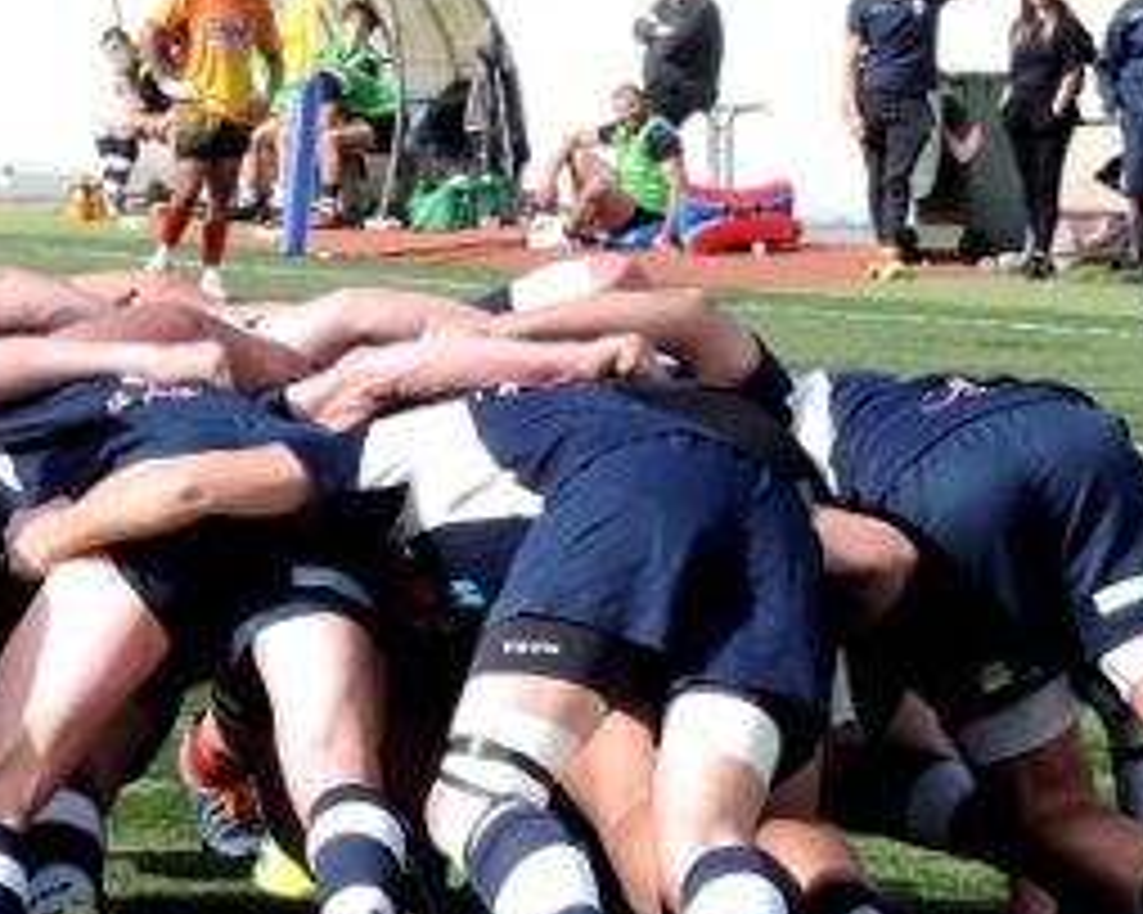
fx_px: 12072
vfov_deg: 4.3
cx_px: 270
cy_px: 554
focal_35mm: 357
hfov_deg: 5.4
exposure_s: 1/800
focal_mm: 25.8
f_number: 6.1
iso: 400
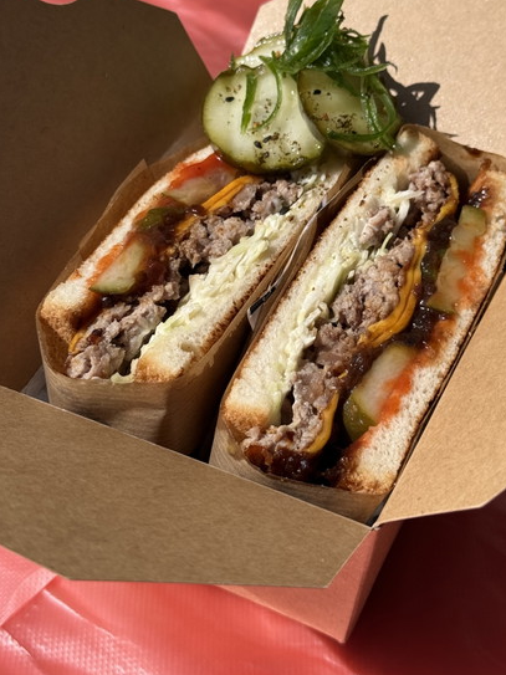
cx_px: 286
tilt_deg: -42.1
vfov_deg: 32.6
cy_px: 267
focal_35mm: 59
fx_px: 1150
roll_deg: +0.6
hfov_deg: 24.8
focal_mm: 6.76
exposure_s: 1/8772
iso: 64
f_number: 1.78
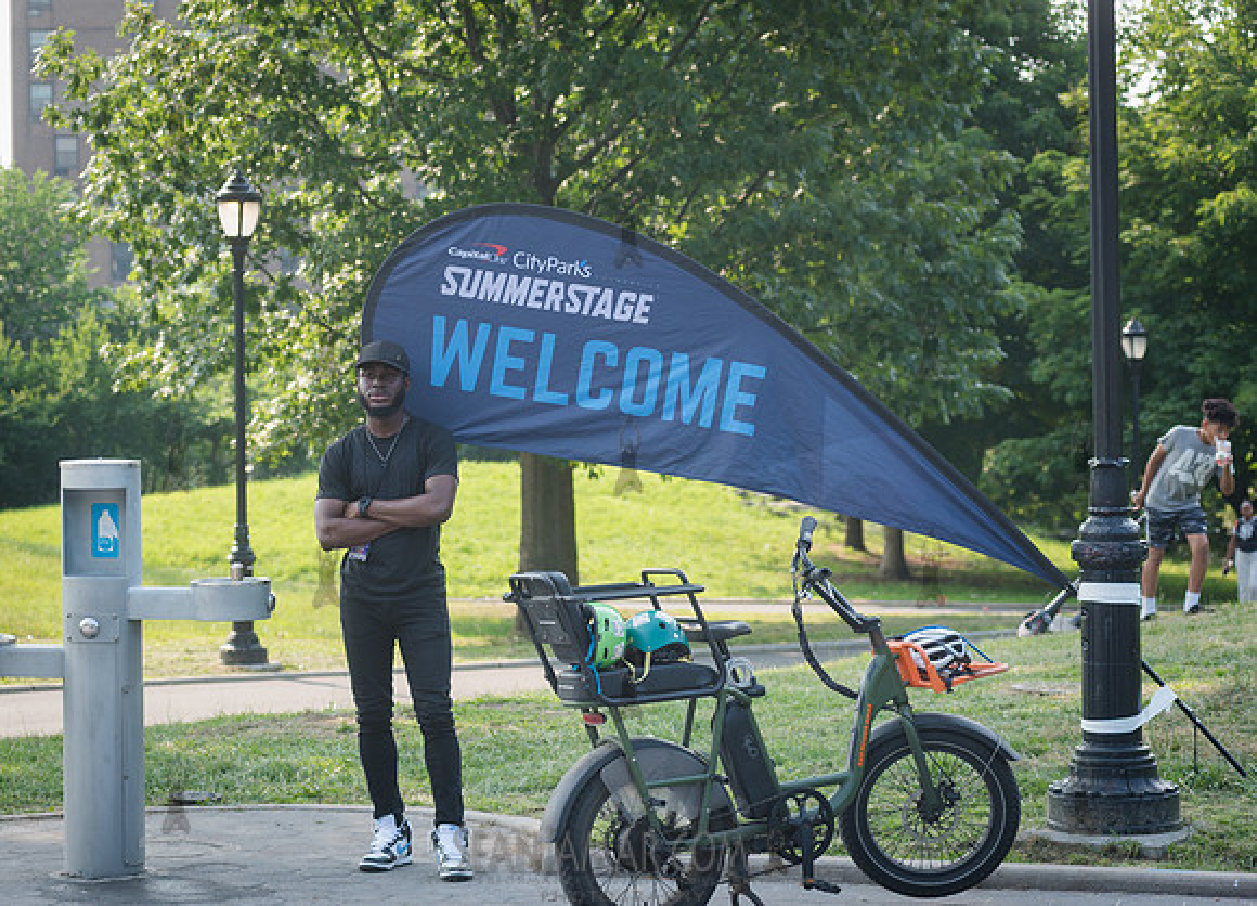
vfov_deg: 15.2
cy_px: 400
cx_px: 498
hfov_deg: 21.0
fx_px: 3384
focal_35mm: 95
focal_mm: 80
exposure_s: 1/320
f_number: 4.5
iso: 200
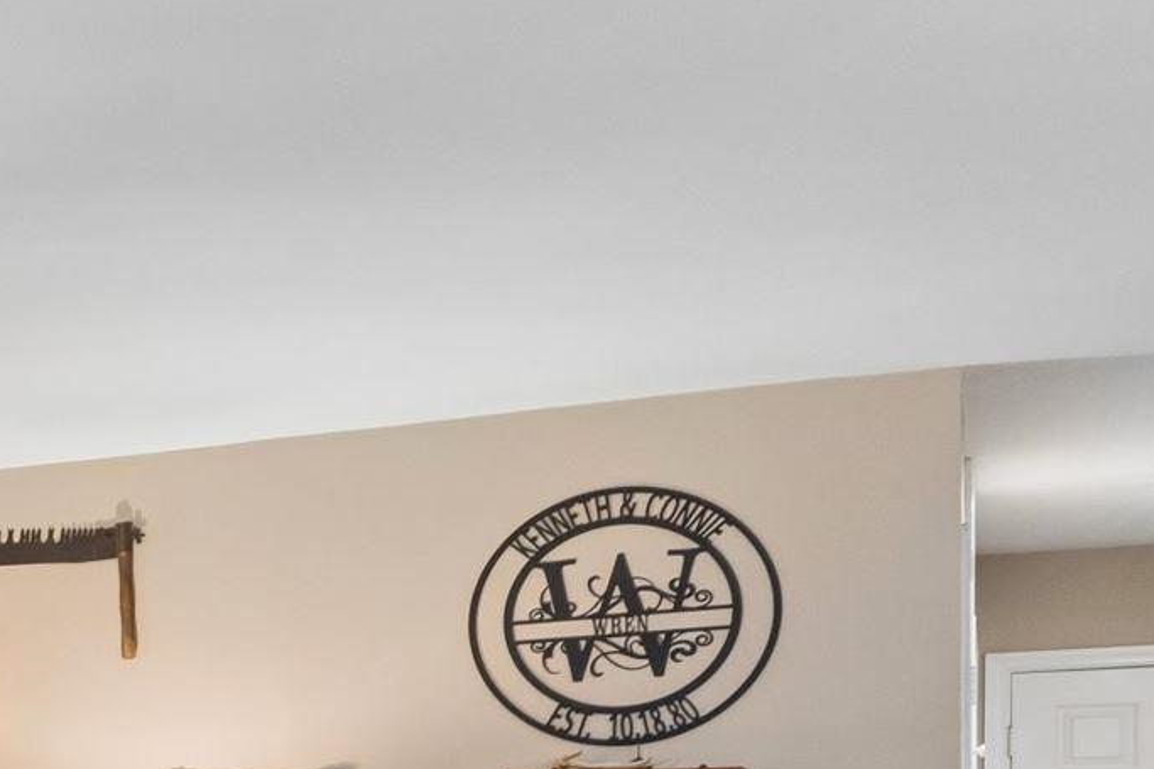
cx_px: -1004
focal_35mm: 72
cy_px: 914
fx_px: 2307
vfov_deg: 18.0
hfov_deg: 19.6
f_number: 11
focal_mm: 16
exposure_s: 1/2
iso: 400
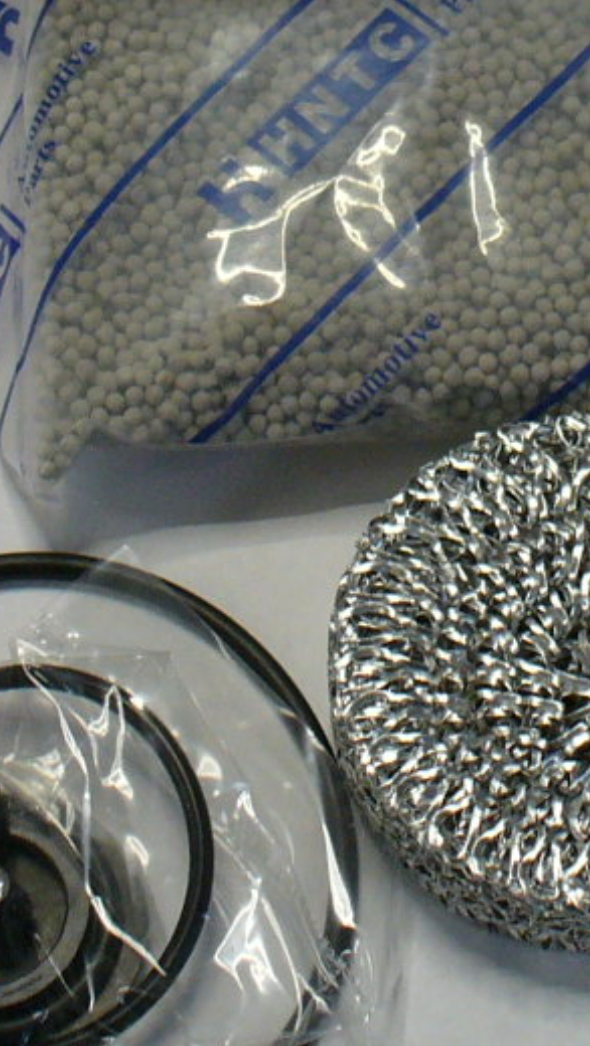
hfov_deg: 9.8
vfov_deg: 17.0
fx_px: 3444
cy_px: 64
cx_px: 487
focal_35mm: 124
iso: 100
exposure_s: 1/30
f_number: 2.8
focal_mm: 6.1
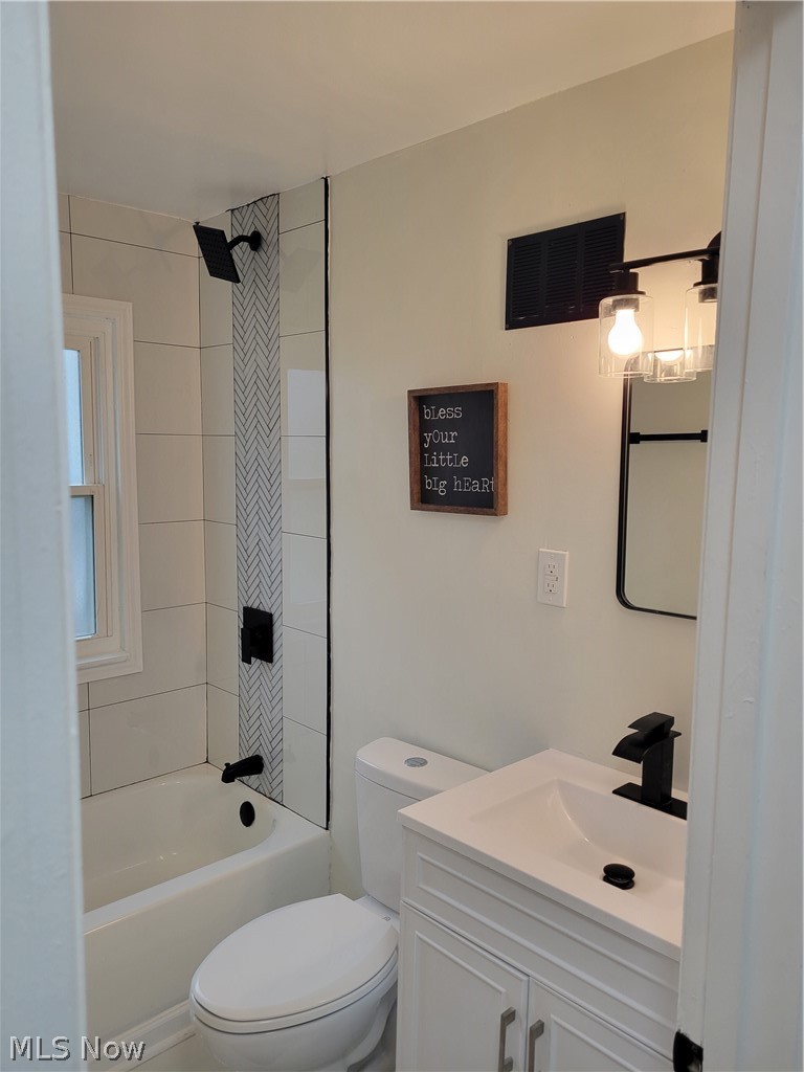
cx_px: 402
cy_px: 536
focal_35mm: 26
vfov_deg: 67.3
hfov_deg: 53.1
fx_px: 805
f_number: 1.8
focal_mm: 5.4
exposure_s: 1/120
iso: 100
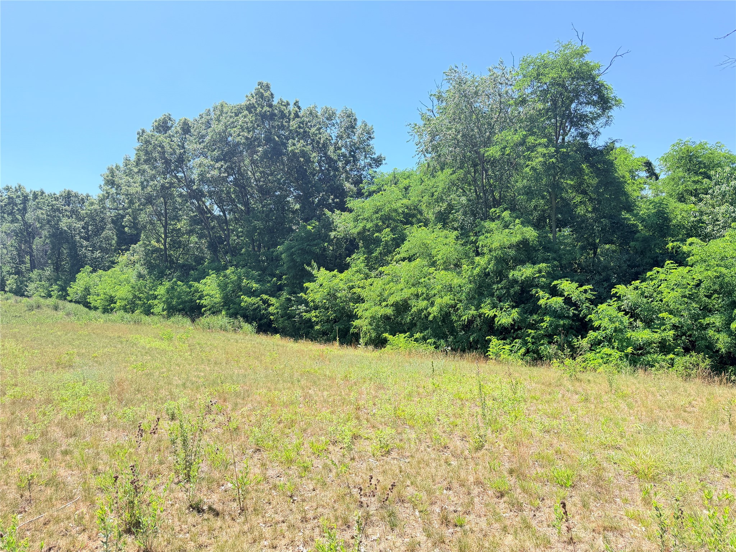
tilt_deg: +2.1
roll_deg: +1.7
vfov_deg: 56.8
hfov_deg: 71.6
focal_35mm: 24
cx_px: 368
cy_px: 276
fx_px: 510
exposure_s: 1/1522
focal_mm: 6.76
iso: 100
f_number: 1.78
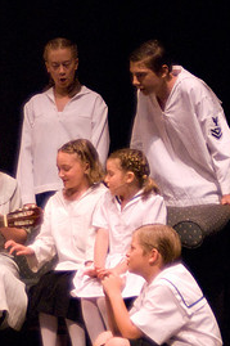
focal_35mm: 201
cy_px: 135
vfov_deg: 10.2
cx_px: -84
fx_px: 1929
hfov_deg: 6.8
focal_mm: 62
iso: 1600
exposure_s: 1/200
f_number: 2.8
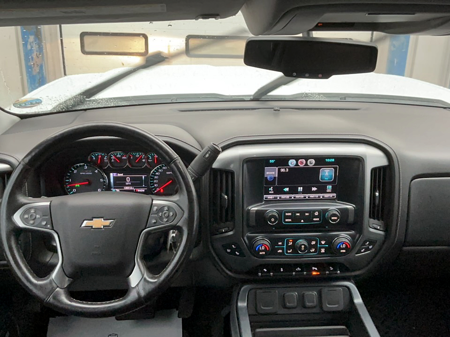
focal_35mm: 30
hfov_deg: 60.0
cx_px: 225
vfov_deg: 46.8
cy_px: 168
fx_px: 390
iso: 160
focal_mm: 3
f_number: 1.8
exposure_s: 1/60
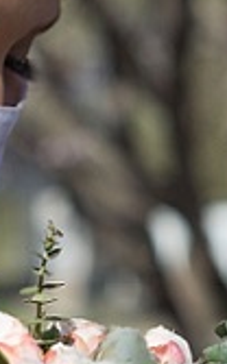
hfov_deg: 6.0
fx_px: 2134
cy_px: 283
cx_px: 316
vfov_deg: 9.7
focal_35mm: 215
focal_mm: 50
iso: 100
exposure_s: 1/1600
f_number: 3.5
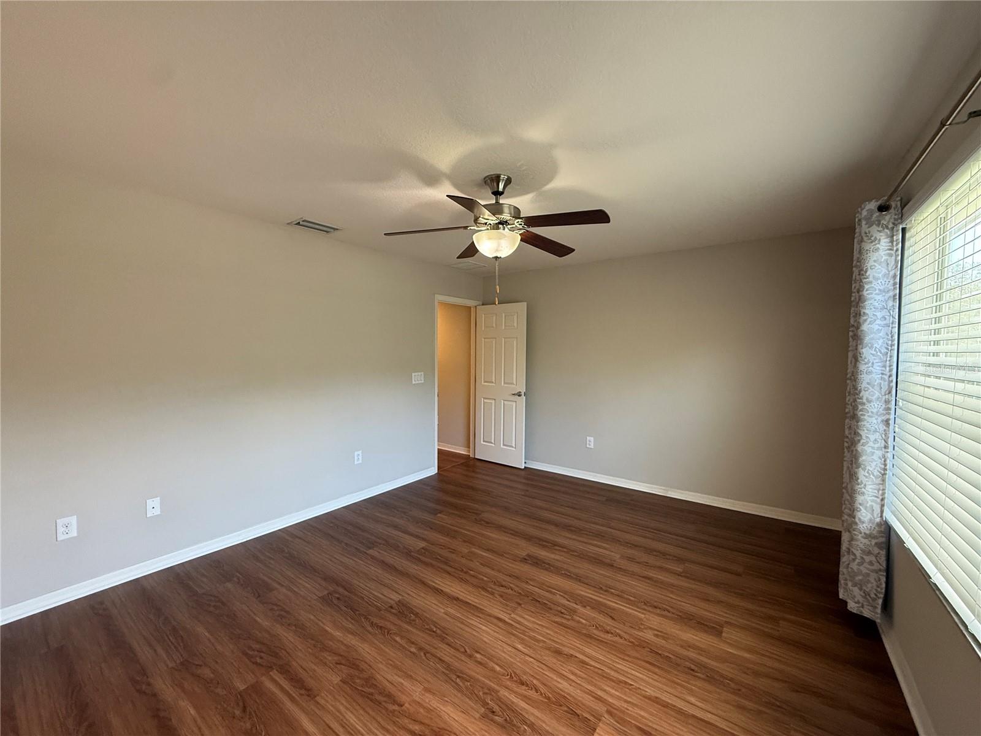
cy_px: 368
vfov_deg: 85.7
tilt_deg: -1.1
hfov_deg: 102.1
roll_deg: -0.9
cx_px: 490
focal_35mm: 14
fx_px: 397
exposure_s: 1/99
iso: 250
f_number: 2.2
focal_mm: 2.22
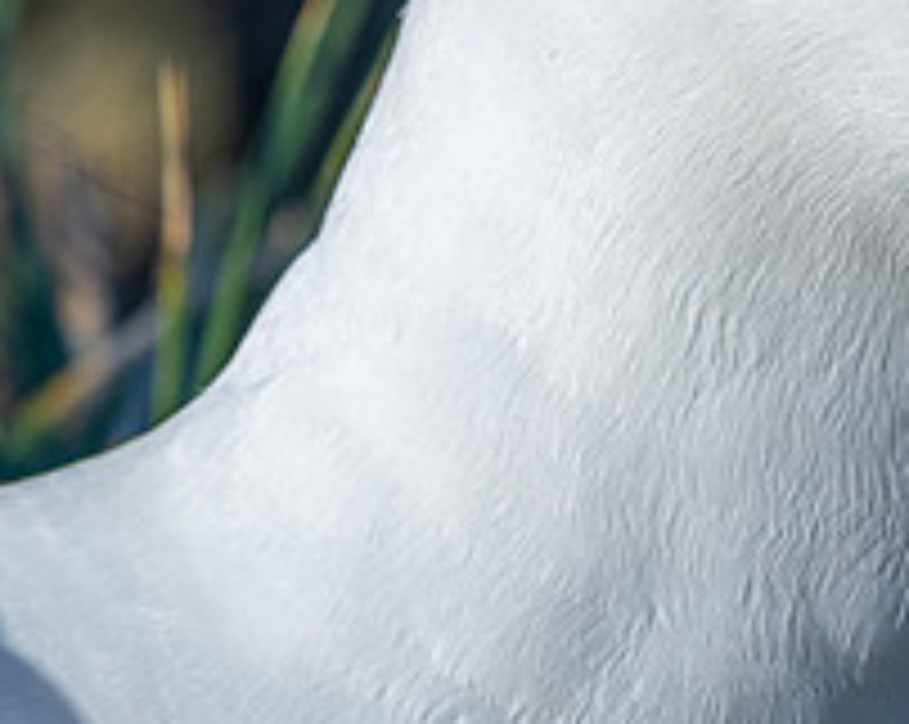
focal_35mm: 1112
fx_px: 29873
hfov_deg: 1.7
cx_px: 1246
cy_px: -259
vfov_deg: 1.4
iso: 140
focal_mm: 300
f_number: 8
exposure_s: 1/640
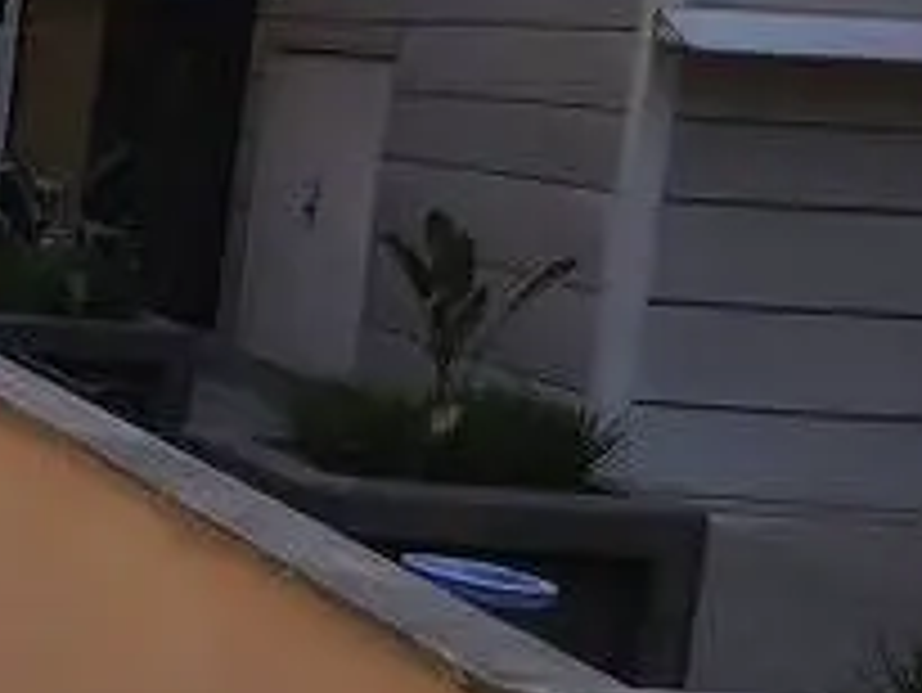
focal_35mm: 112
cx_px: -1061
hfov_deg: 14.0
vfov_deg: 13.2
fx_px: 2985
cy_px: 540
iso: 50
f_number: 1.65
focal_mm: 6.18
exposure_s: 1/767
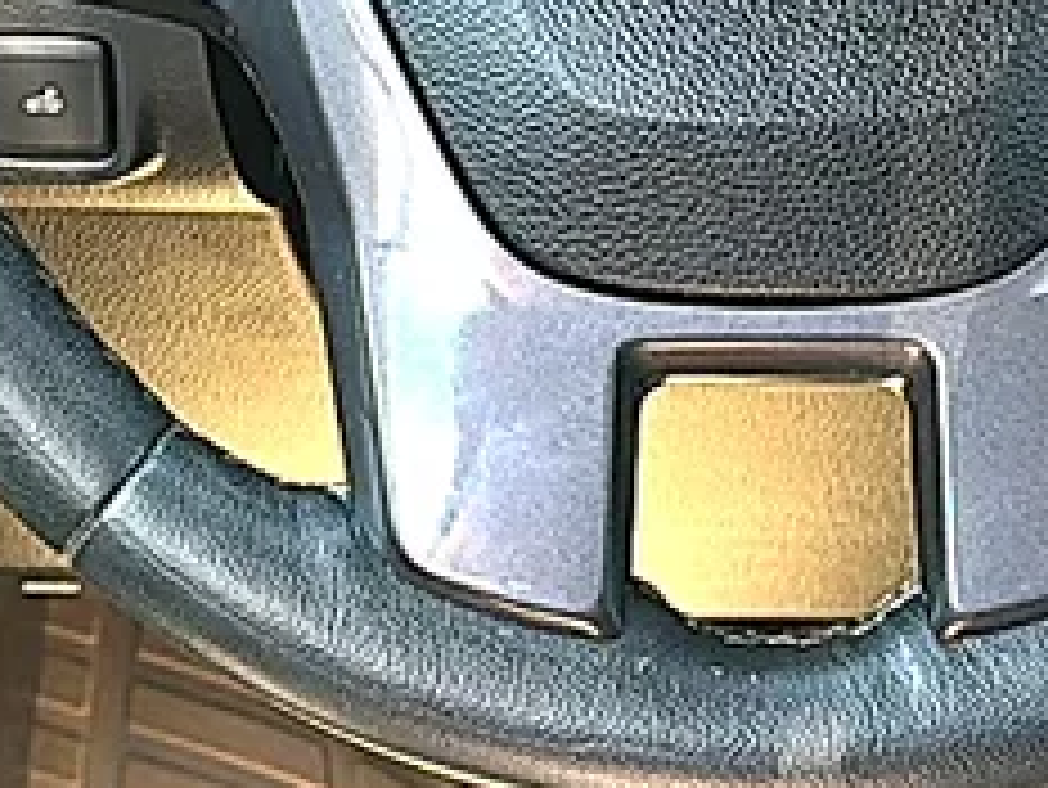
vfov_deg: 10.9
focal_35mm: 132
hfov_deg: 14.9
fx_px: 3998
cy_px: -286
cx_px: 805
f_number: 1.78
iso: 64
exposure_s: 1/98
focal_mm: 6.86
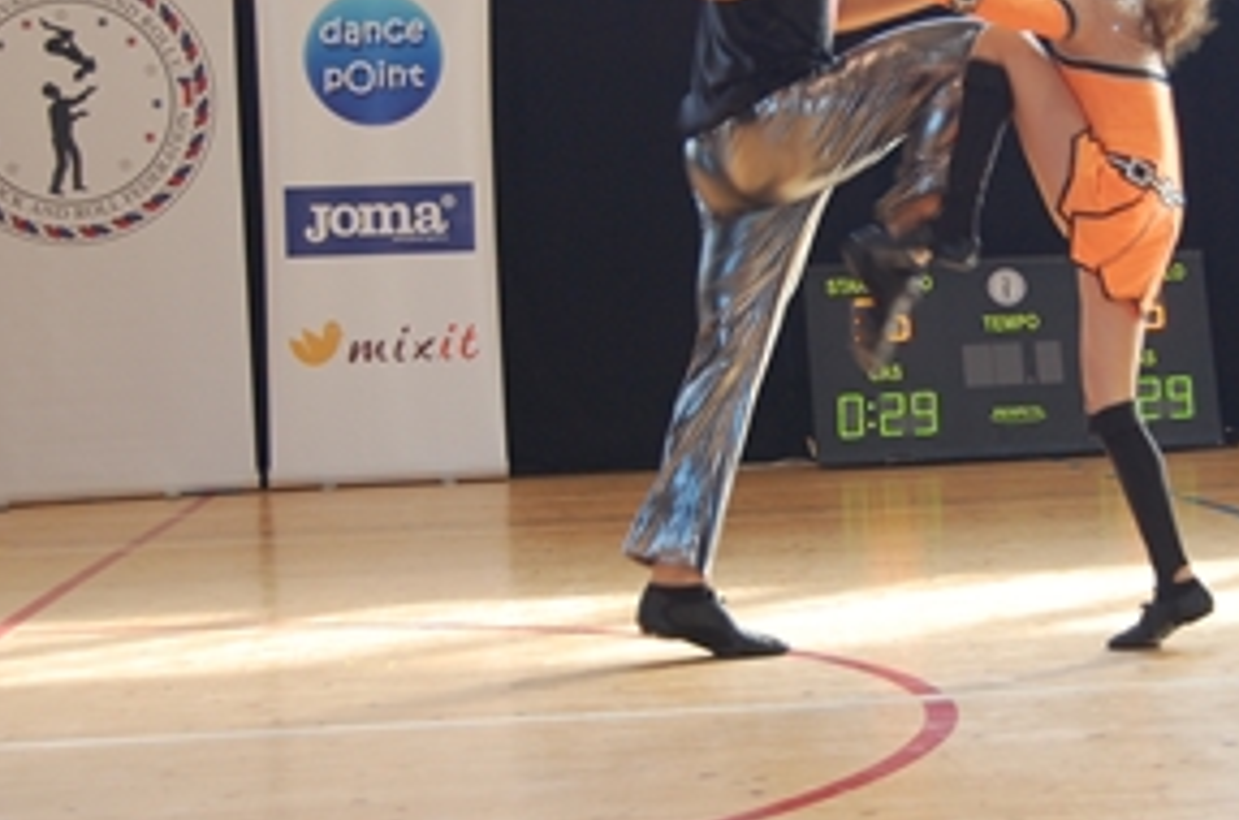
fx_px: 3056
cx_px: 881
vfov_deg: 15.3
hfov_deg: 22.8
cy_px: 324
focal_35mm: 89
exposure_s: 1/60
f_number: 4.5
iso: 400
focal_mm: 34
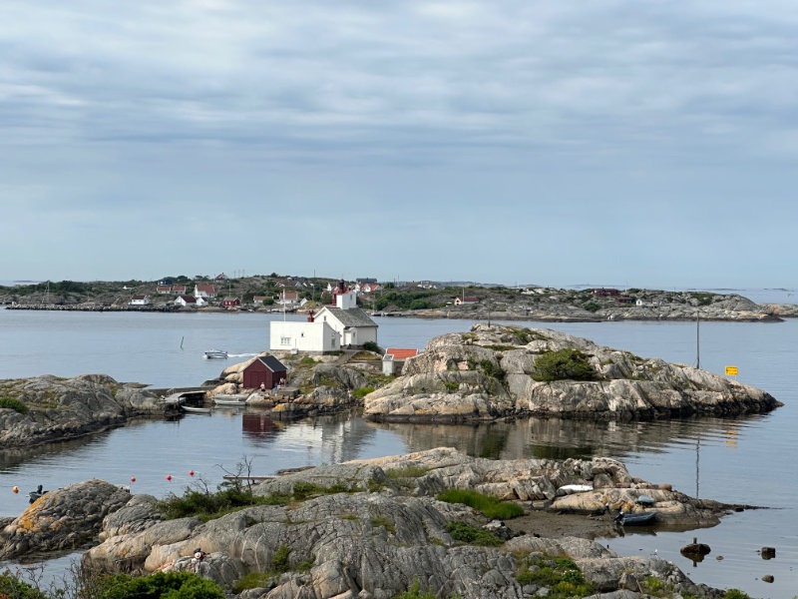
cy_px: 300
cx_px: 399
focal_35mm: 77
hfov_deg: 25.3
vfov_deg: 19.1
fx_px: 1775
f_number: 2.8
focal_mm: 9
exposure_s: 1/1033
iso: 32
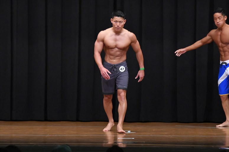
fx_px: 1526
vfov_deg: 5.7
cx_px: 114
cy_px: 76
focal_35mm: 240
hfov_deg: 8.6
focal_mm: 160
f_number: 5.6
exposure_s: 1/400
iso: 8000
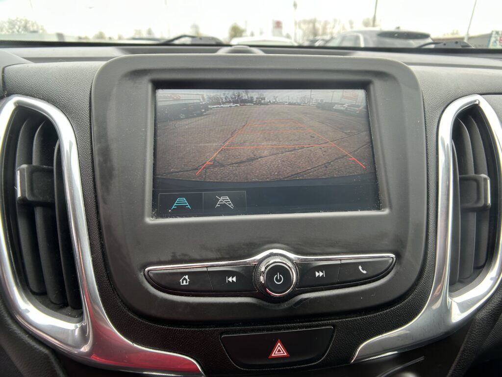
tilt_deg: -25.7
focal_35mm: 26
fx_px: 377
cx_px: 251
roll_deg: +1.4
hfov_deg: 67.3
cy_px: 188
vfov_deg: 53.1
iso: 40
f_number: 1.5
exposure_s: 1/201
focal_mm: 5.7
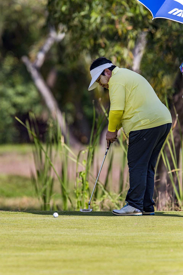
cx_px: 92
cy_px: 138
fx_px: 4956
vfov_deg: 3.2
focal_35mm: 650
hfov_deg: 2.1
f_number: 8
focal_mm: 650
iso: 400
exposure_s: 1/2000
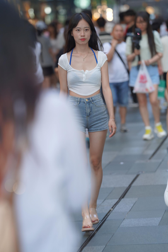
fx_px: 945
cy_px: 126
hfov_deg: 10.2
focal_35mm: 135
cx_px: 84
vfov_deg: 15.2
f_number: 2.5
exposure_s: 1/200
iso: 500
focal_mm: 135
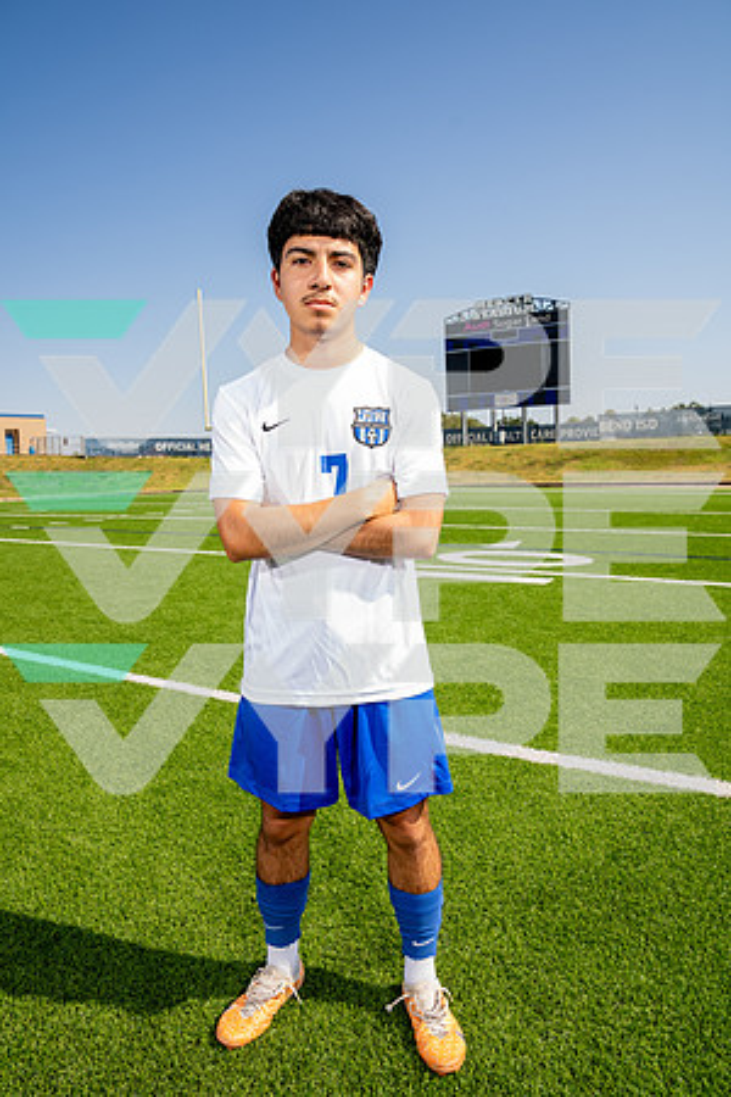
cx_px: 366
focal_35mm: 24
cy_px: 548
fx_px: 731
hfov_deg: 53.1
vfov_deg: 73.7
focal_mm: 24
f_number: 7.1
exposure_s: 1/125
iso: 50
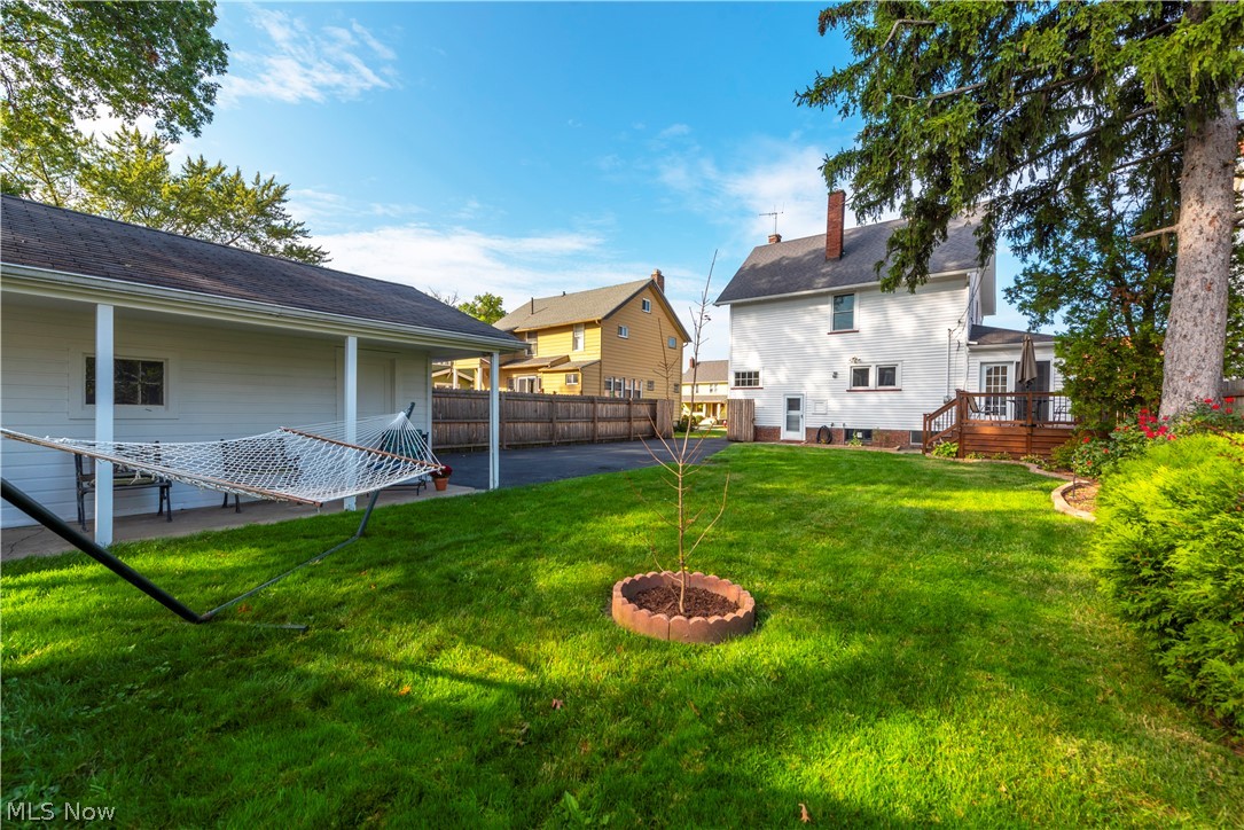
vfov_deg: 81.2
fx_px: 484
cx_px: 622
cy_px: 415
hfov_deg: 104.2
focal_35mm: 14
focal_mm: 14
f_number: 9
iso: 200
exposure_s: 1/200
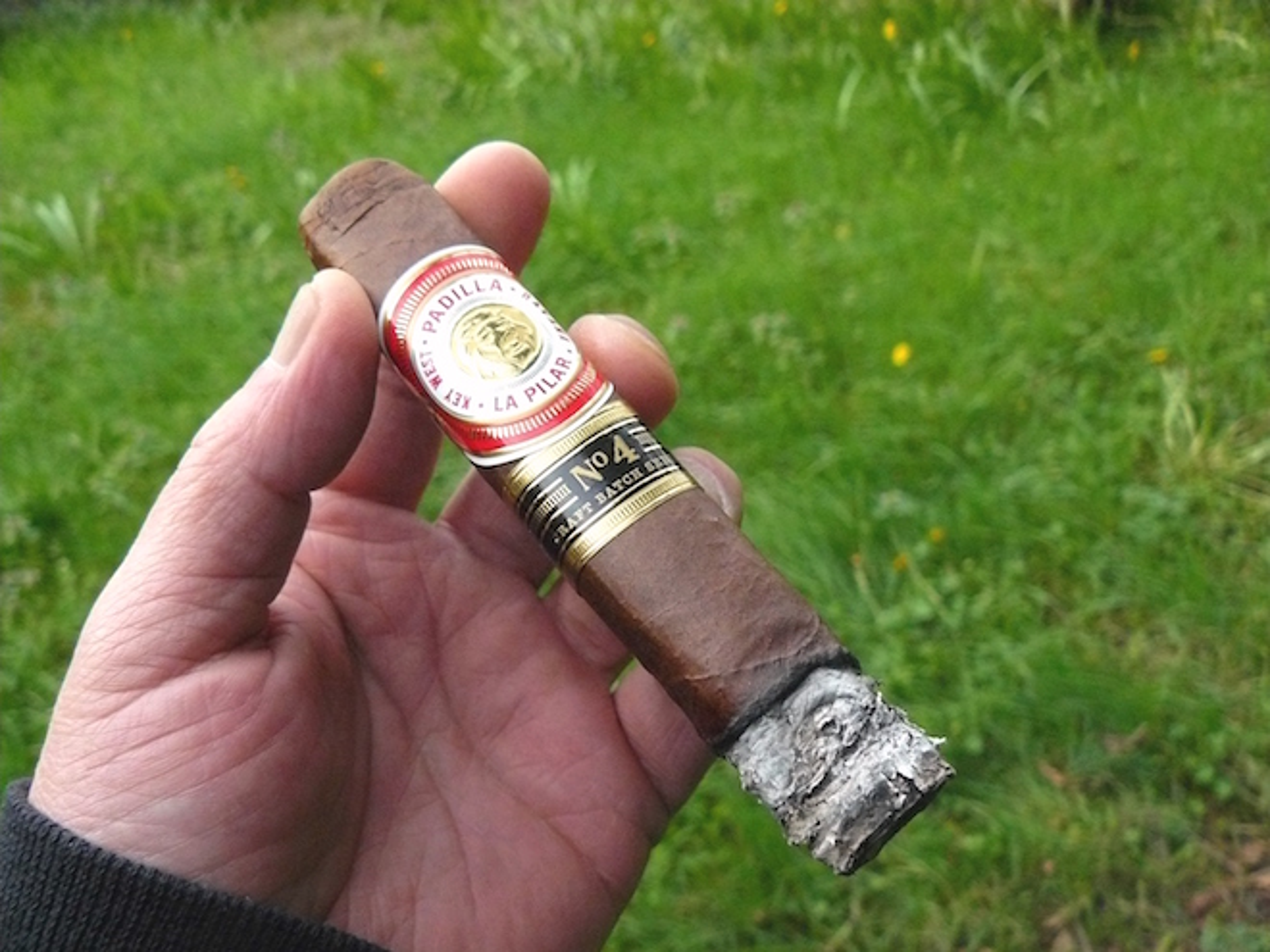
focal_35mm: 36
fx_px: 1321
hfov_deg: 51.4
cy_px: 476
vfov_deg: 39.7
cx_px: 635
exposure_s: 1/640
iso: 400
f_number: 3.2
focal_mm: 6
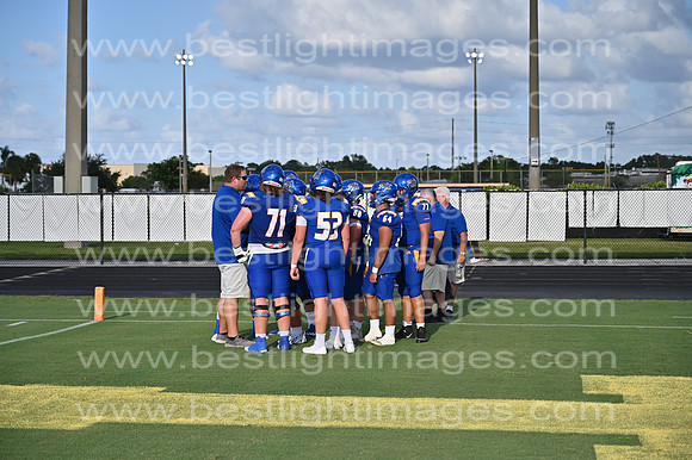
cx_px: 346
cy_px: 230
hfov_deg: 28.9
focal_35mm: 70
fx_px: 1345
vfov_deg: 19.4
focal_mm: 70
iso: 560
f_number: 4
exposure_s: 1/8000
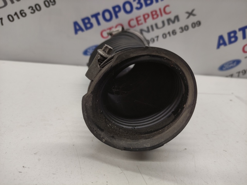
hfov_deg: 69.4
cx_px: 124
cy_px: 92
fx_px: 178
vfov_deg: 54.9
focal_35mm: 25
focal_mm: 5.43
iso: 101
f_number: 1.89
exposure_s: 1/100
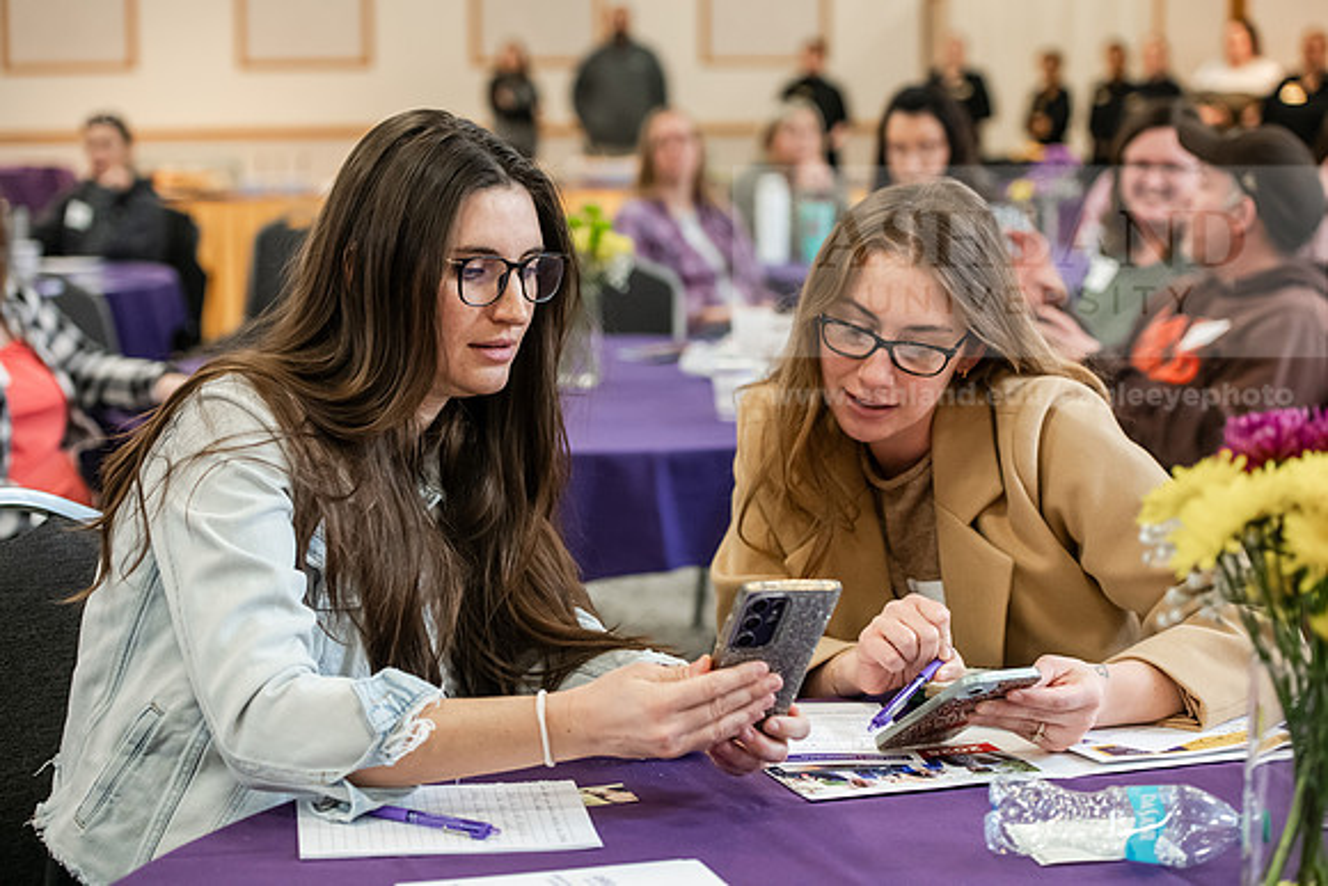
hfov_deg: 28.8
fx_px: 2583
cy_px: 443
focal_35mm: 70
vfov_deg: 19.5
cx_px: 664
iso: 2000
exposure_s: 1/160
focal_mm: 70
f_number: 3.5
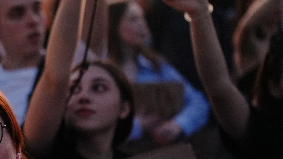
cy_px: 117
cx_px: -25
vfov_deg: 9.2
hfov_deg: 15.9
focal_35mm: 131
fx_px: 983
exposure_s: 1/160
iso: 1000
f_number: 1.4
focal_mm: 35
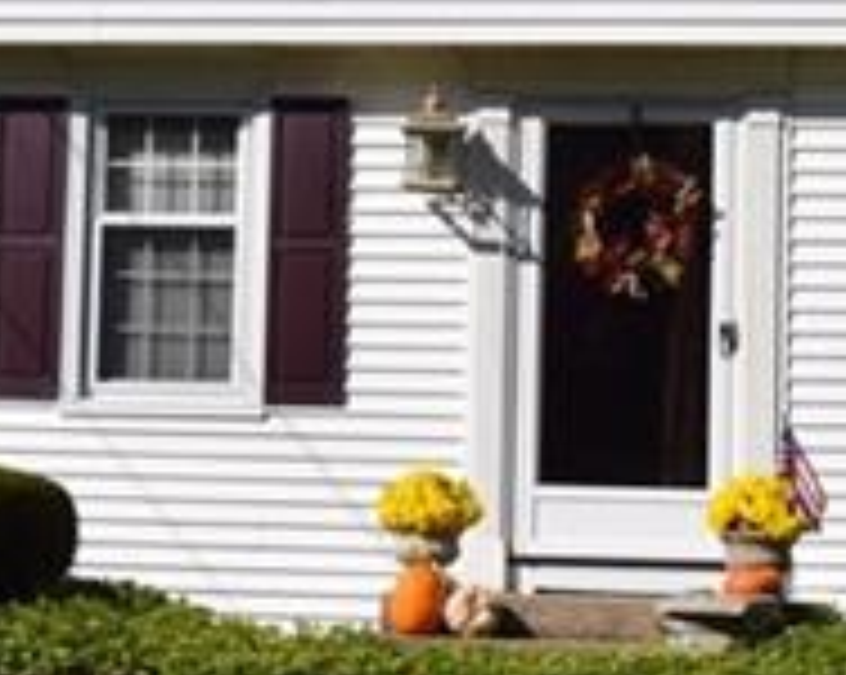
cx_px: -36
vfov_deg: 8.0
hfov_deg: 10.0
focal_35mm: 192
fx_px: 4791
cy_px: -148
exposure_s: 1/400
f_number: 11
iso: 400
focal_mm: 25
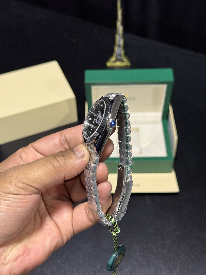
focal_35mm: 48
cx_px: 103
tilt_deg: -49.0
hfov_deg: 30.3
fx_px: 381
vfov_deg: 39.7
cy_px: 138
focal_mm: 6.76
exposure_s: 1/50
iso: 160
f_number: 1.78
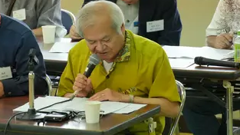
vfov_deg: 3.6
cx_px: 99
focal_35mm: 339
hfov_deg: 6.4
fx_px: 2156
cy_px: 36
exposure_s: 1/250
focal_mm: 135
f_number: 5.6
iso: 4000
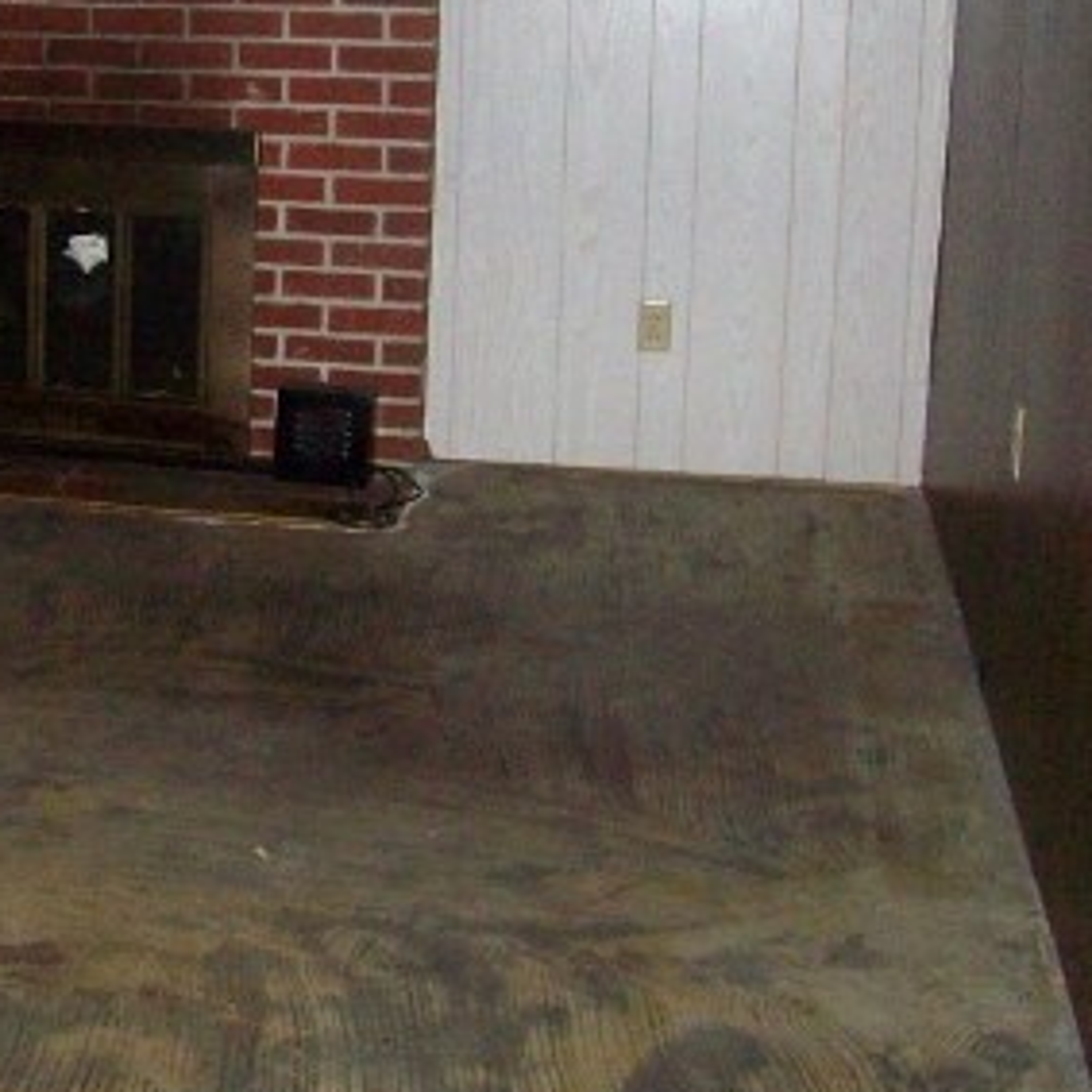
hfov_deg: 23.0
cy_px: 286
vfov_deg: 23.8
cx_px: -19
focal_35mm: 72
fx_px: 2570
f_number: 2.7
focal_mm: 6
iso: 200
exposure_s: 1/64
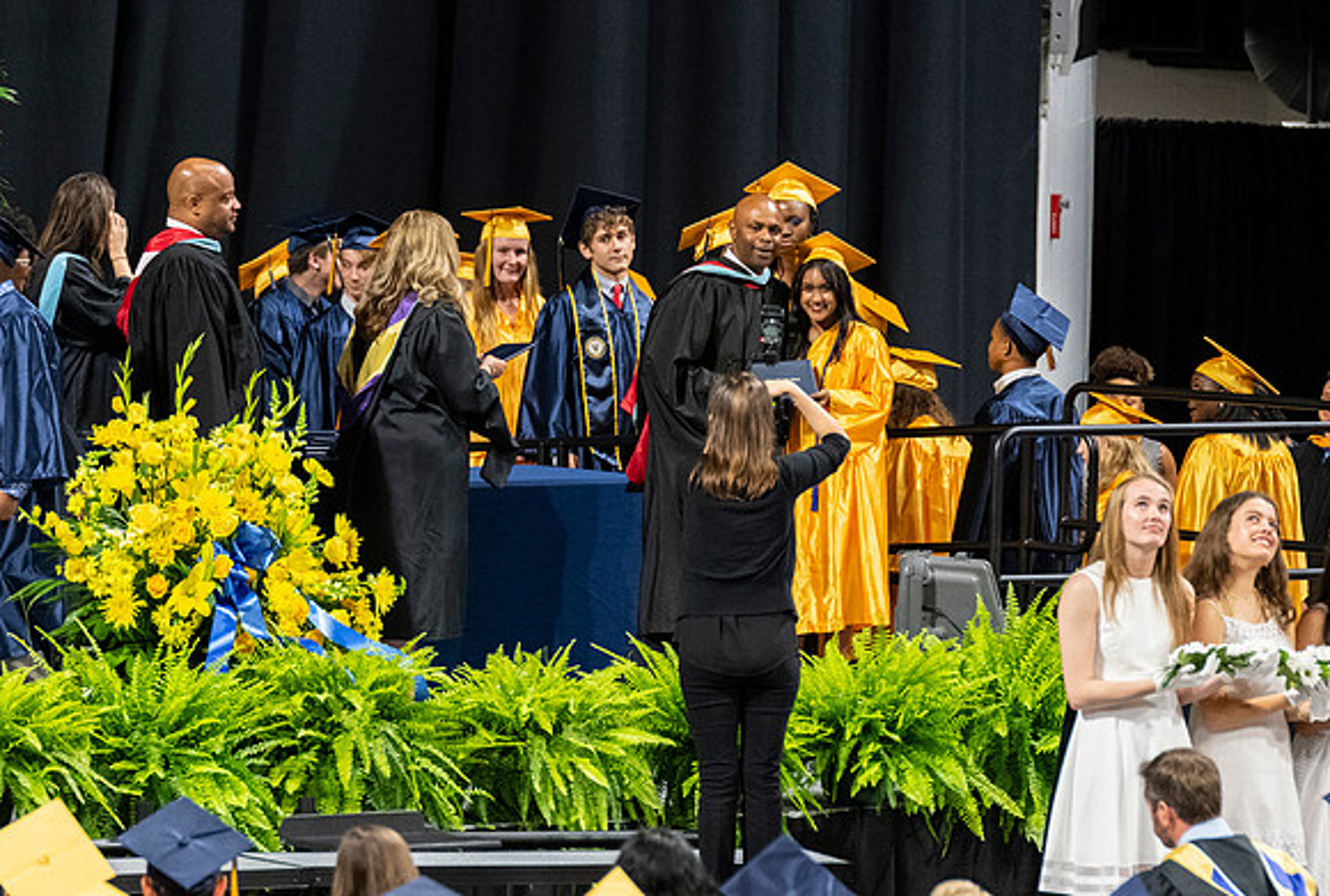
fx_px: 12506
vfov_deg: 4.1
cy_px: 455
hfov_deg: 6.1
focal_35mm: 337
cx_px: 832
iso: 2000
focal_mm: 190
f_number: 4
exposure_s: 1/200
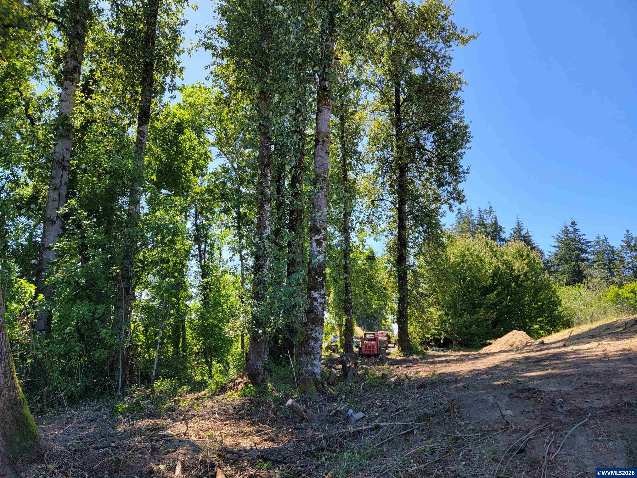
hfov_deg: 71.6
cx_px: 318
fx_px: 442
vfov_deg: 56.8
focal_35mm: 24
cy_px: 239
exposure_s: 1/302
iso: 16
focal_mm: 6.7
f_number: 1.8
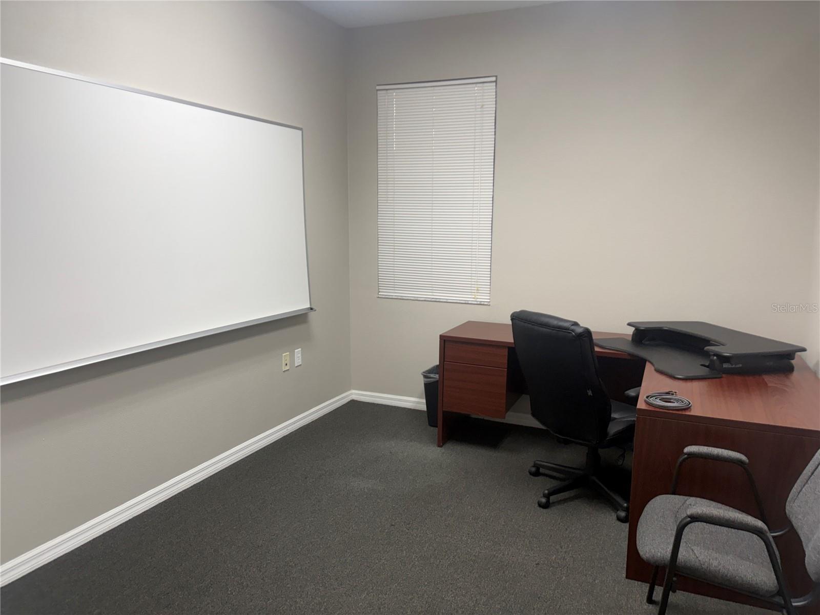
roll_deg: +0.7
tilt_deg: -8.2
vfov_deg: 53.1
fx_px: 616
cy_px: 308
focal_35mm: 26
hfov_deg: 67.3
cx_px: 410
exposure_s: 1/120
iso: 100
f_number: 1.6
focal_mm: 5.96
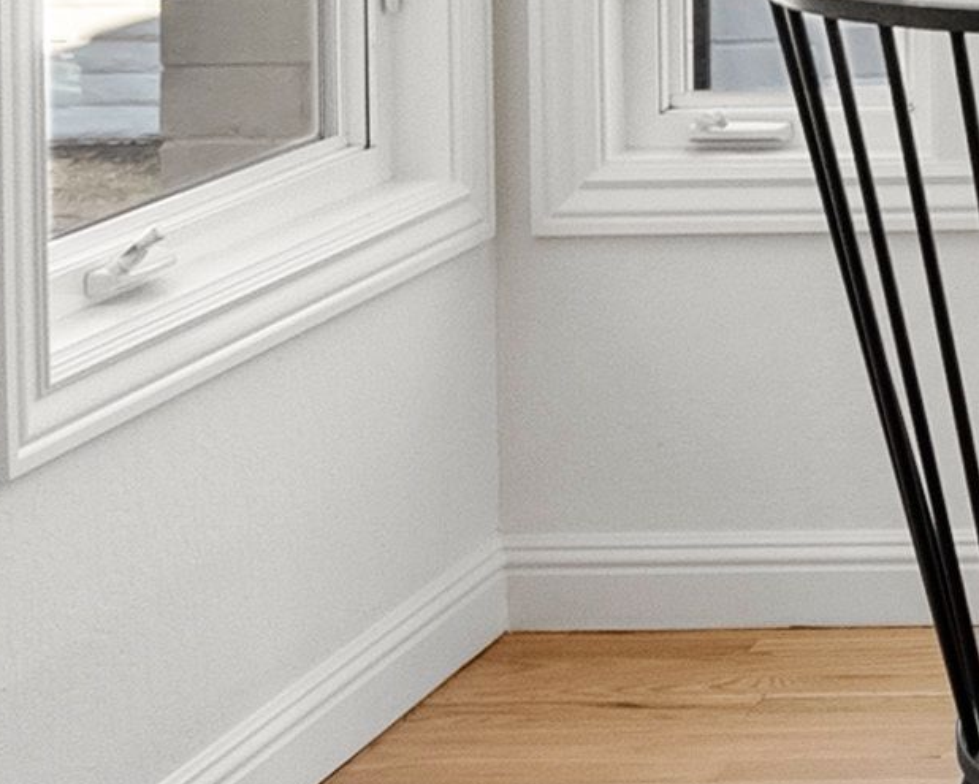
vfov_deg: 13.9
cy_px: -434
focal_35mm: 103
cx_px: 1790
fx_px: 2986
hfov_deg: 15.7
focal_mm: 16
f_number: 7.1
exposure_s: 1/30
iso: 400
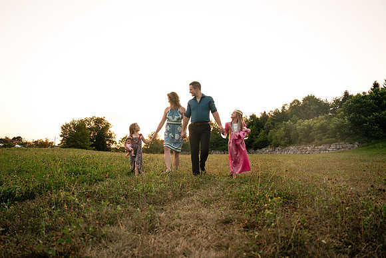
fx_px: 266
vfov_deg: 51.6
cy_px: 129
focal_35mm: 25
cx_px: 193
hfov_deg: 71.9
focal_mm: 24
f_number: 2.8
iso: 400
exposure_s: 1/800
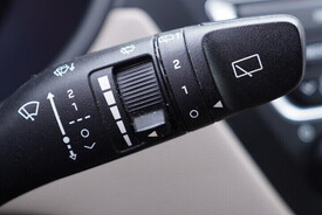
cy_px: 68
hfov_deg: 28.0
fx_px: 645
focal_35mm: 72
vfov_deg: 18.9
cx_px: 132
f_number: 2.8
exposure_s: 1/40
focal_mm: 24
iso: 320
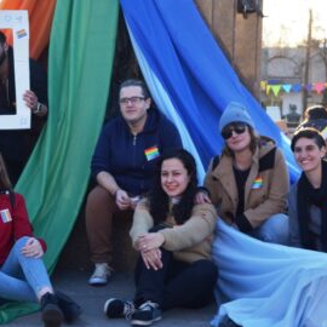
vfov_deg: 16.6
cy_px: 182
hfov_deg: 16.5
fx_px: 1122
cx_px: 101
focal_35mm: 105
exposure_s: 1/160
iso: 200
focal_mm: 32
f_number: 6.3
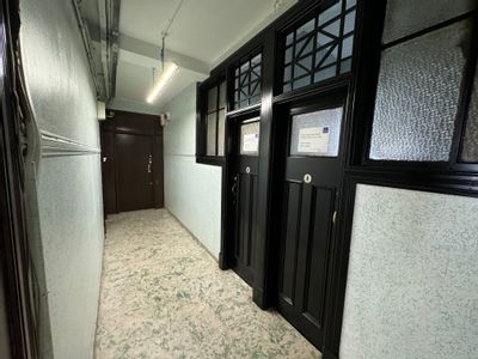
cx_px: 239
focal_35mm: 14
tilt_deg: -6.6
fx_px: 193
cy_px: 180
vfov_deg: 85.7
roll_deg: -2.0
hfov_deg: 102.1
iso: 320
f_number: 2.2
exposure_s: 1/50
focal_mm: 2.22
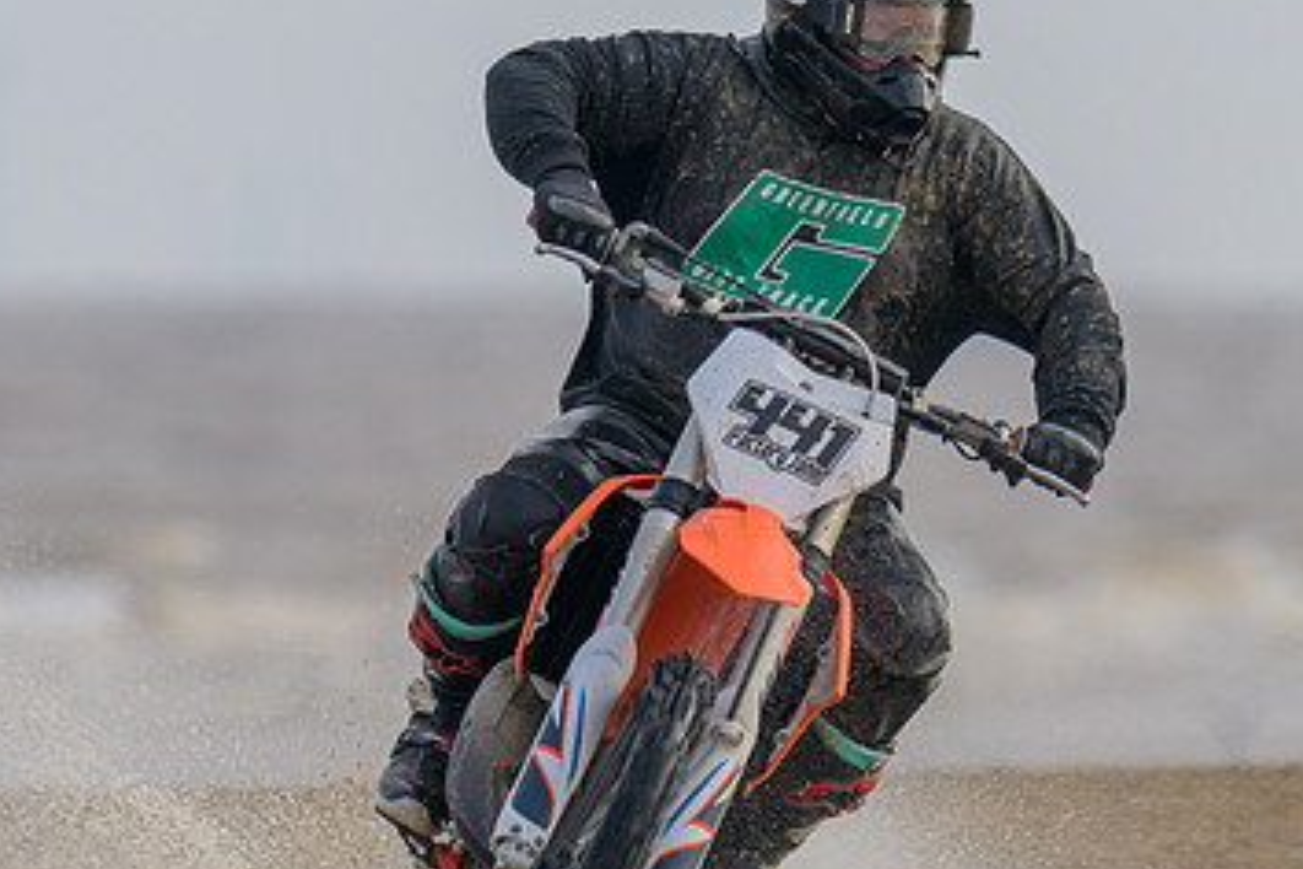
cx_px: 784
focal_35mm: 1862
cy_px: 403
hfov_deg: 1.1
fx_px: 67389
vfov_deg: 0.7
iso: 450
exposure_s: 1/640
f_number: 8
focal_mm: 600
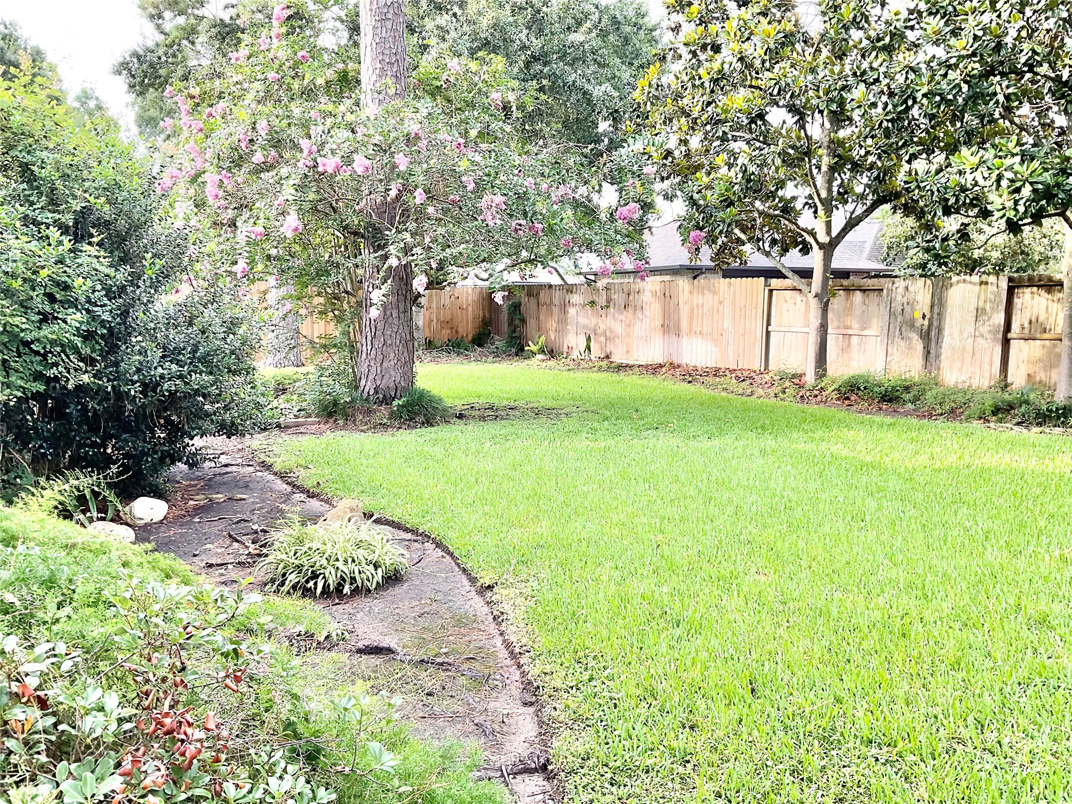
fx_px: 898
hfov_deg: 61.7
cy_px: 402
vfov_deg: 48.2
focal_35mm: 29
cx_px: 536
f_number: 1.8
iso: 32
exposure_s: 1/122
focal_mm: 3
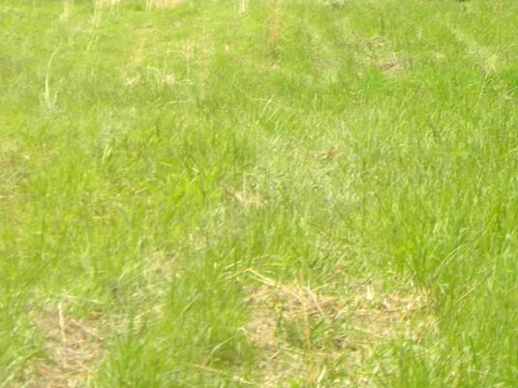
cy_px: 43
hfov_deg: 4.2
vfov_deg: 3.1
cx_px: 411
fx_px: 7076
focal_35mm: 473
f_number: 4.5
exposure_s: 1/136
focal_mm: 44
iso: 115
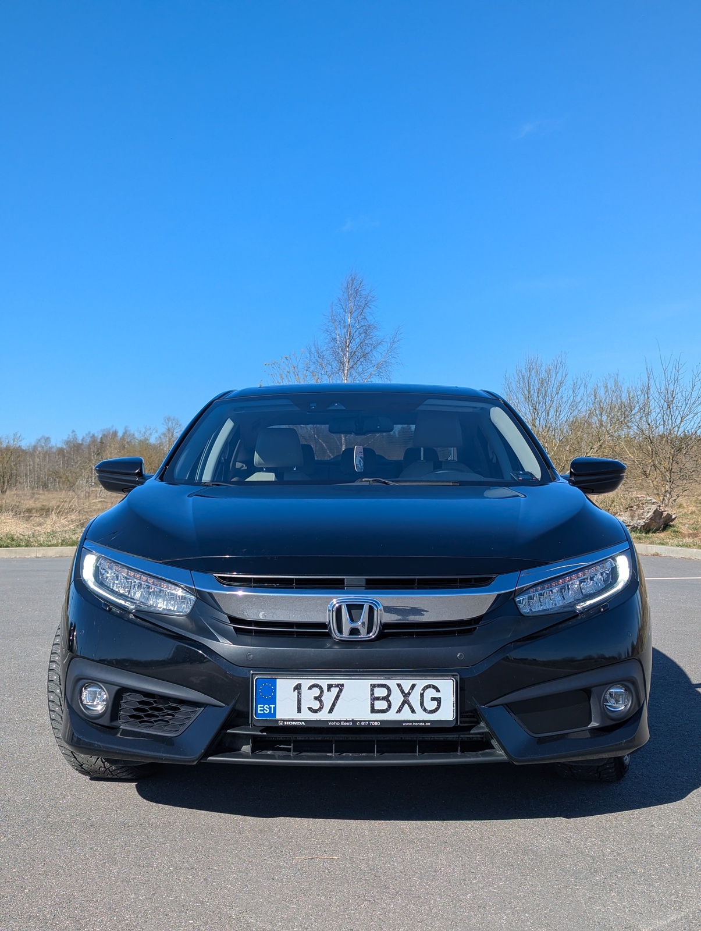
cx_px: 350
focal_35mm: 48
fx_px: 1293
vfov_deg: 39.6
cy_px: 466
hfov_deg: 30.3
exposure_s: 1/2000
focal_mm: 6.81
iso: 44
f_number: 1.85
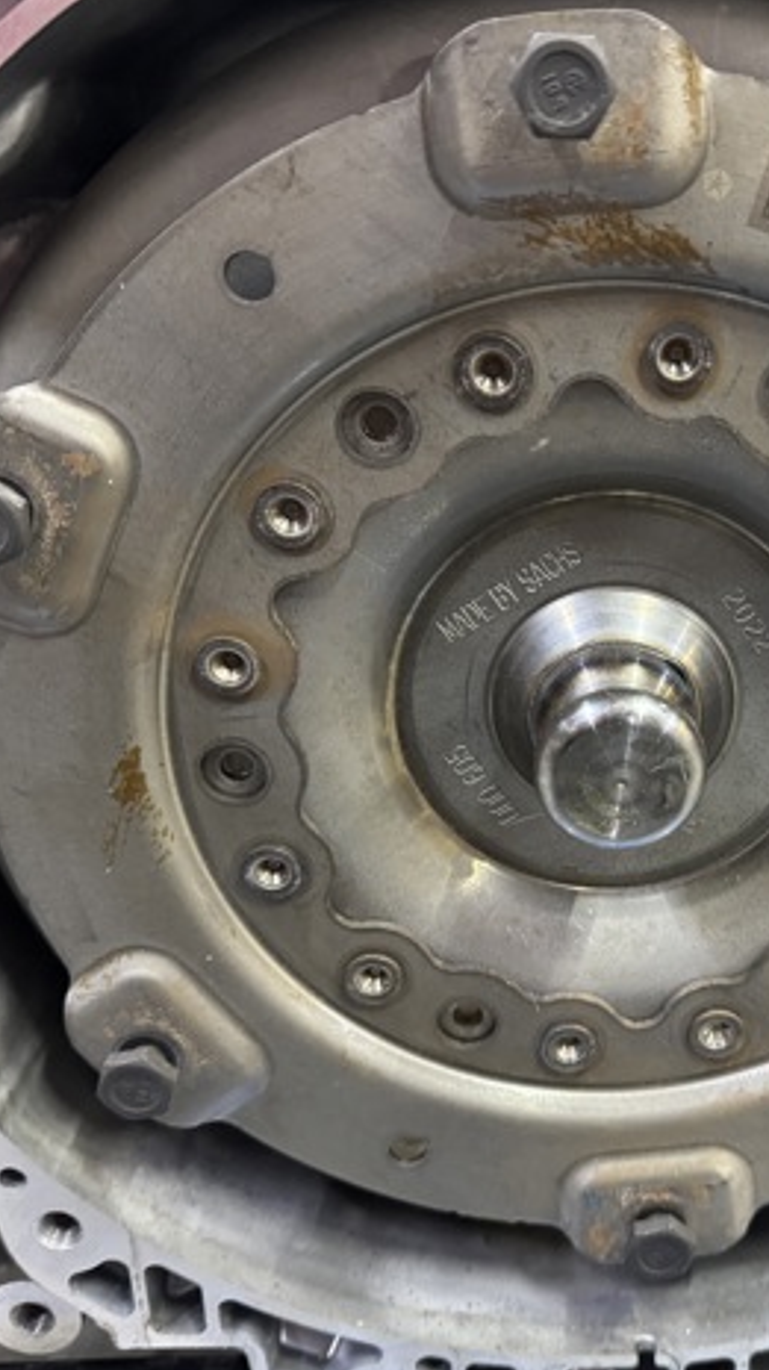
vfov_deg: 55.3
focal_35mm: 36
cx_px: 622
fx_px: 1307
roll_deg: +1.4
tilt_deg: -29.2
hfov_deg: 31.9
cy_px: 689
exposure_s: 1/33
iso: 640
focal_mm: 6.76
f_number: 1.78
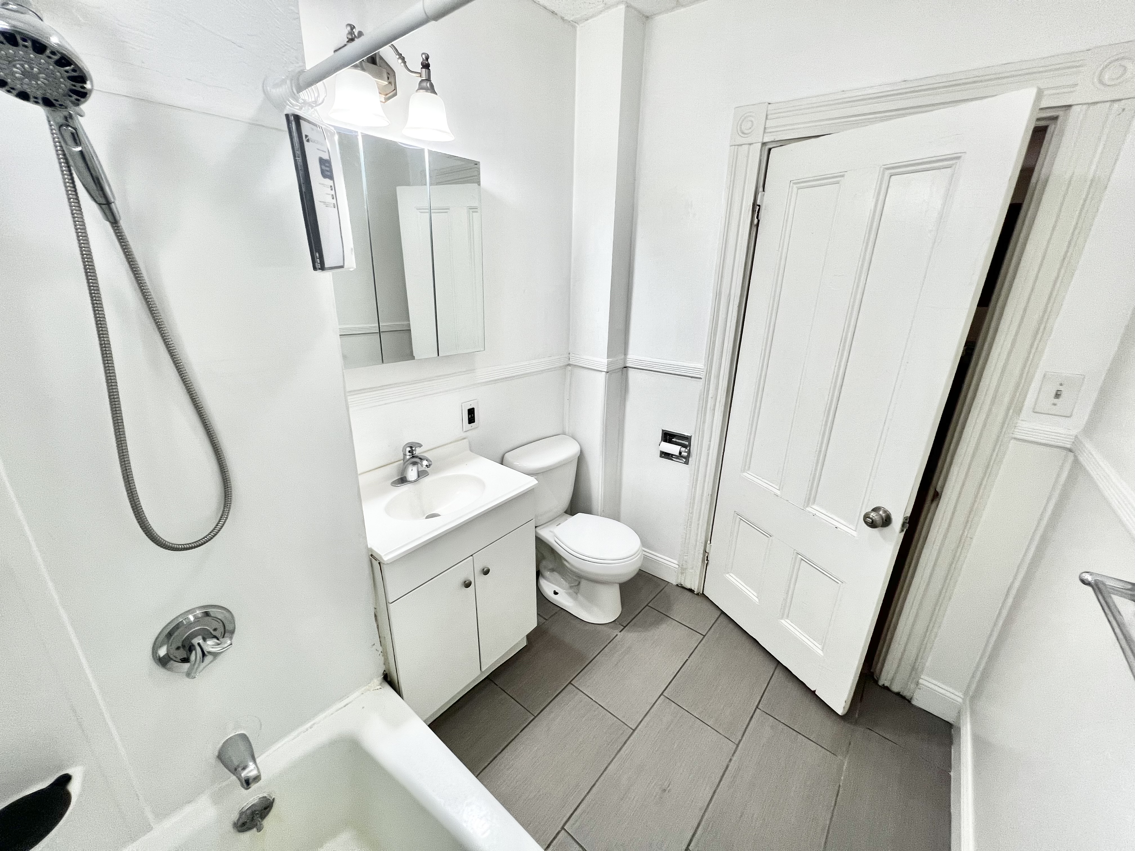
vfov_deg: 89.9
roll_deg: -0.6
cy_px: 426
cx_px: 568
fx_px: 426
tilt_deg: -20.3
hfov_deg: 106.2
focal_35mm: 13
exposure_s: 1/120
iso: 100
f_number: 1.8
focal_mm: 1.57
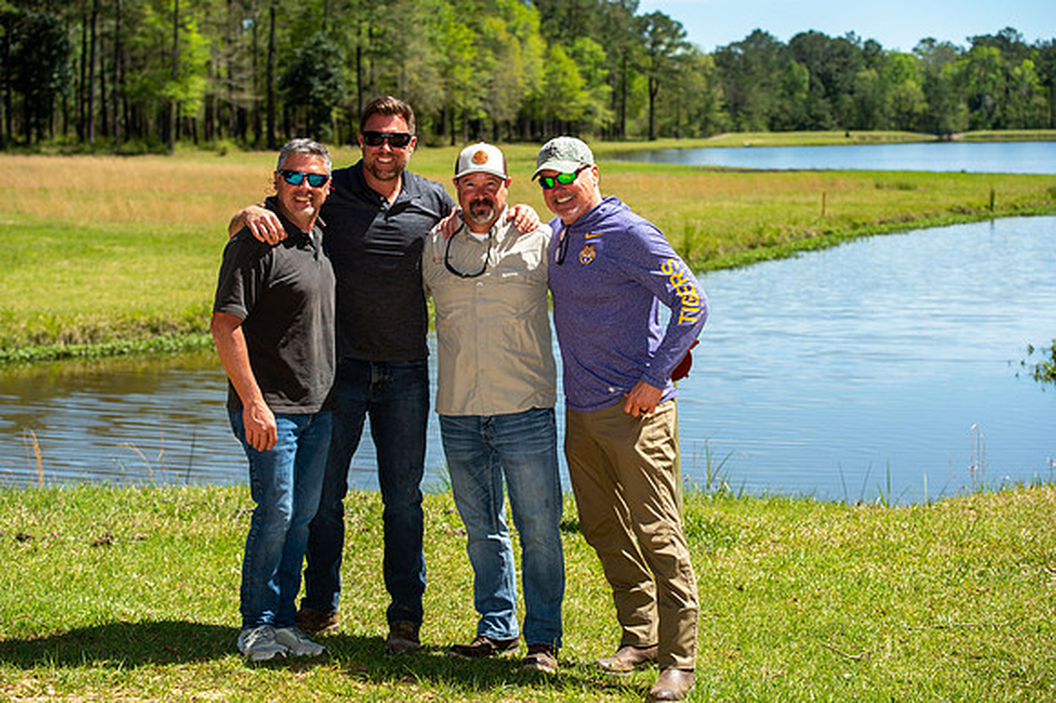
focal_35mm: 70
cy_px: 352
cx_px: 528
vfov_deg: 19.4
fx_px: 2052
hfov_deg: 28.9
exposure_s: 1/250
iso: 50
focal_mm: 70
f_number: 5.6
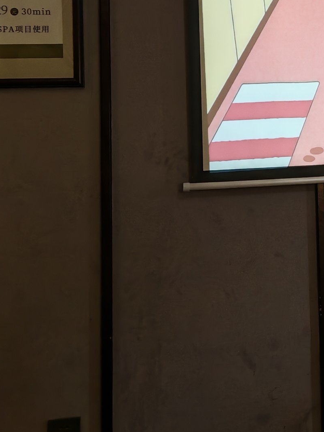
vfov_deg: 27.7
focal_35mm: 69
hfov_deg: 19.7
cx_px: 411
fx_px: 862
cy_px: 104
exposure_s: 1/25
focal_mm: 6.67
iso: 1000
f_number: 1.9
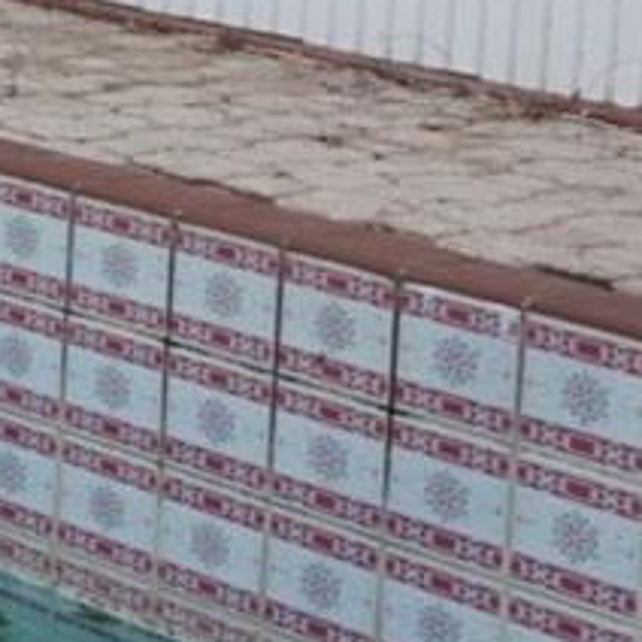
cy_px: -241
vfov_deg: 11.0
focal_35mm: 154
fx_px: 3231
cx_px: -1320
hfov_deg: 9.0
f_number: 4
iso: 125
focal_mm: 9.4
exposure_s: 1/125
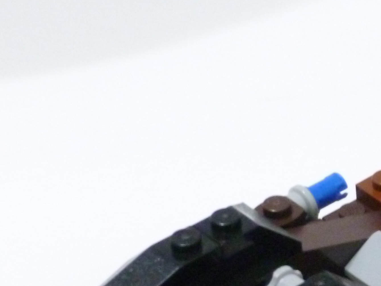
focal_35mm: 206
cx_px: 529
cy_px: 298
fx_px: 2268
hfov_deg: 9.4
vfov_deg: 7.2
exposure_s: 1/4
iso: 500
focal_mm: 10.7
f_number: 4.3
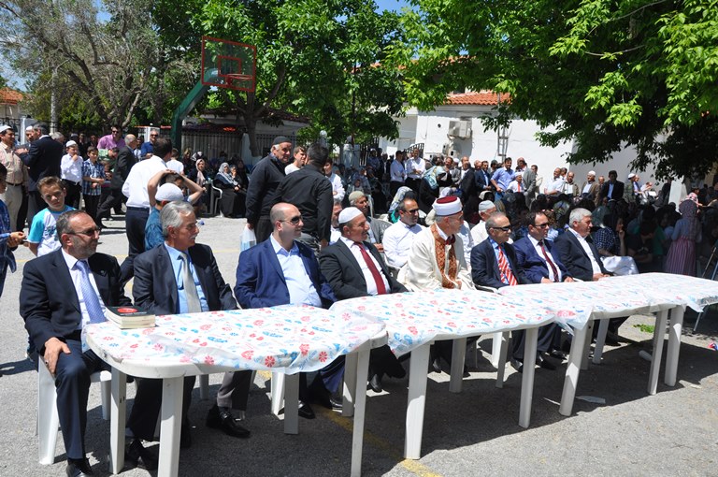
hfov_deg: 57.3
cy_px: 238
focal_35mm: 33
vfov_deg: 39.9
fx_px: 657
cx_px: 359
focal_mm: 22
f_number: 10
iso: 200
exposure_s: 1/400
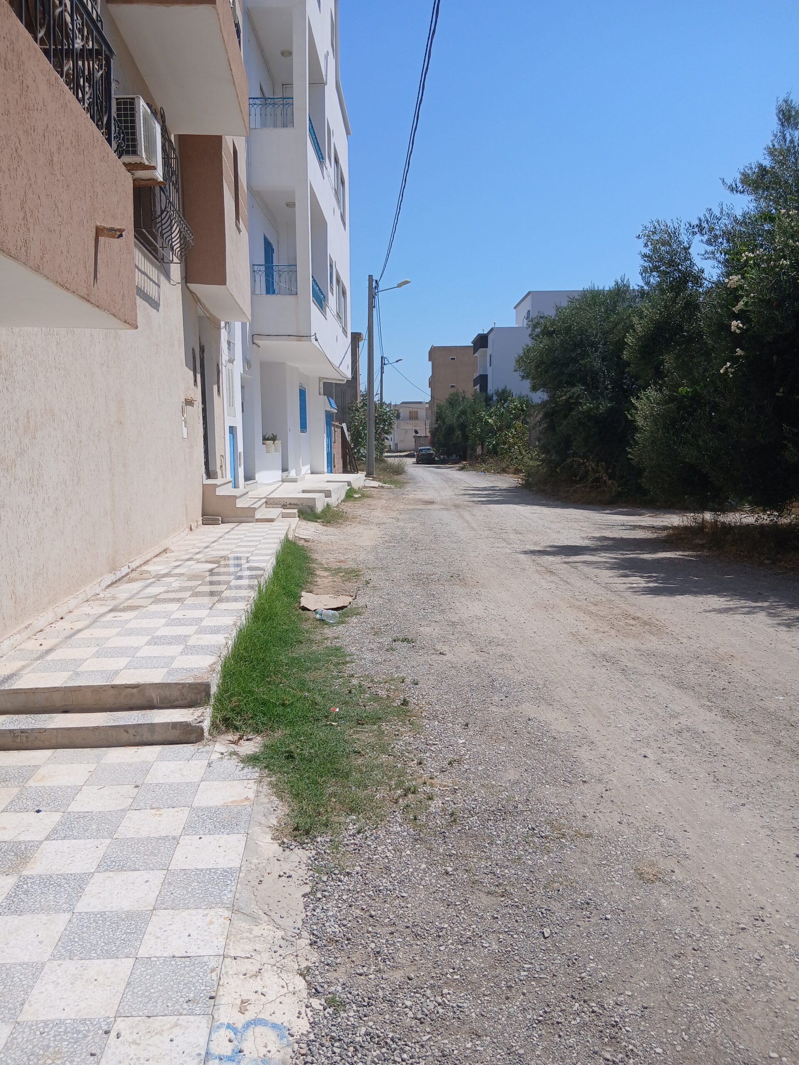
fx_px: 800
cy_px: 532
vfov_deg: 67.3
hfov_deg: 53.1
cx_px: 400
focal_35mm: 26
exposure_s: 1/1052
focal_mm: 3.98
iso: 20
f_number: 1.8
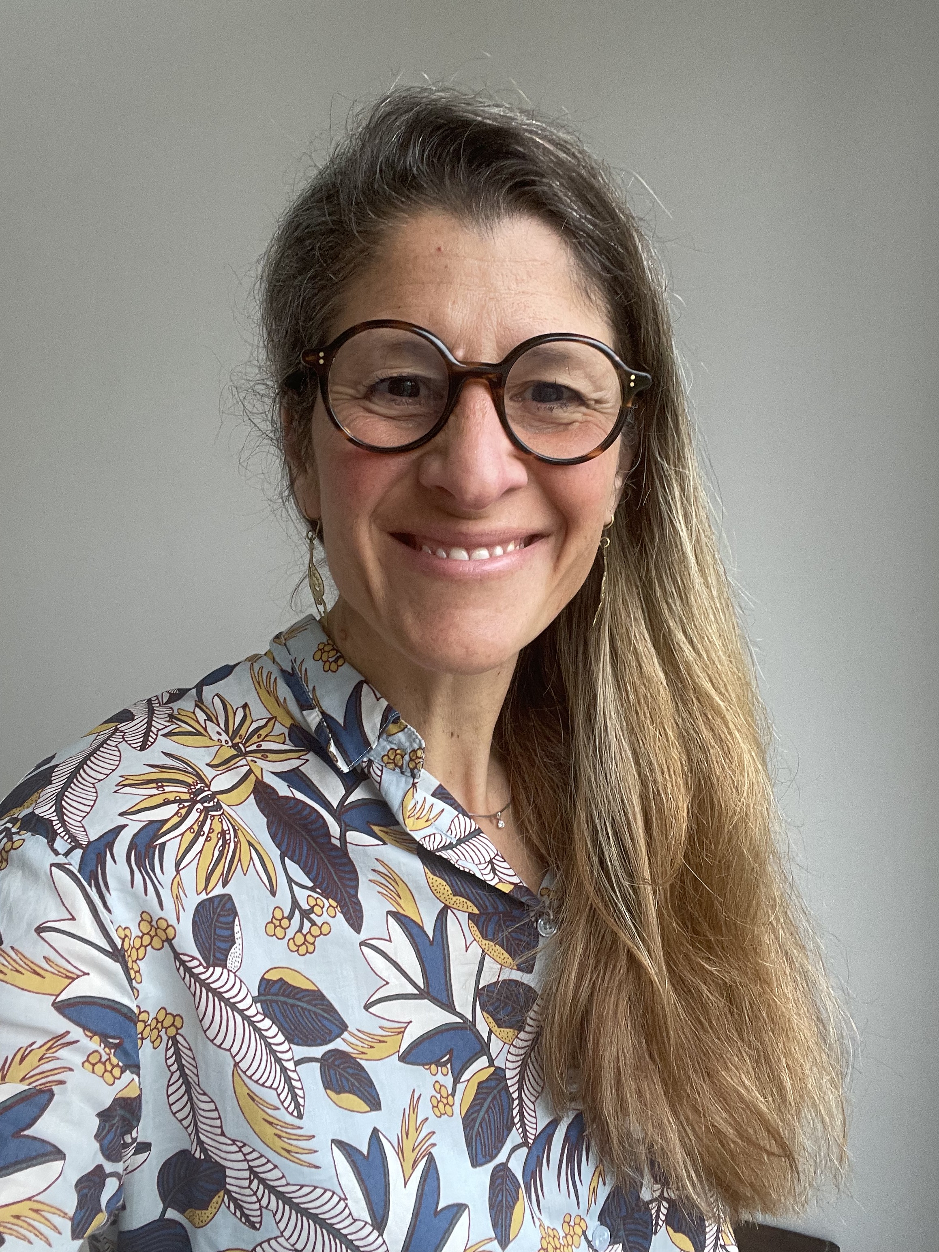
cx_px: 470
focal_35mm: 30
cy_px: 626
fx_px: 1085
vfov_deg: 60.0
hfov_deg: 46.8
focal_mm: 2.71
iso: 125
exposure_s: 1/60
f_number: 2.2
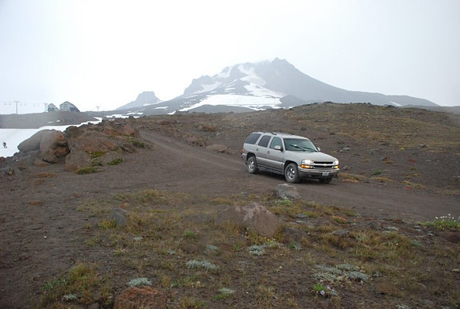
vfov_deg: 43.8
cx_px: 230
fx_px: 384
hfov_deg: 61.8
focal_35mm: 30
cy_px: 154
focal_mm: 20
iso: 1600
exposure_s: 1/400
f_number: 3.8
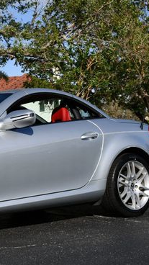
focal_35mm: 73
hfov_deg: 15.8
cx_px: -40
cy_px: 124
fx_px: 513
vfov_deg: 29.0
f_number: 10
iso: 100
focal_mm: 20
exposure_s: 1/400
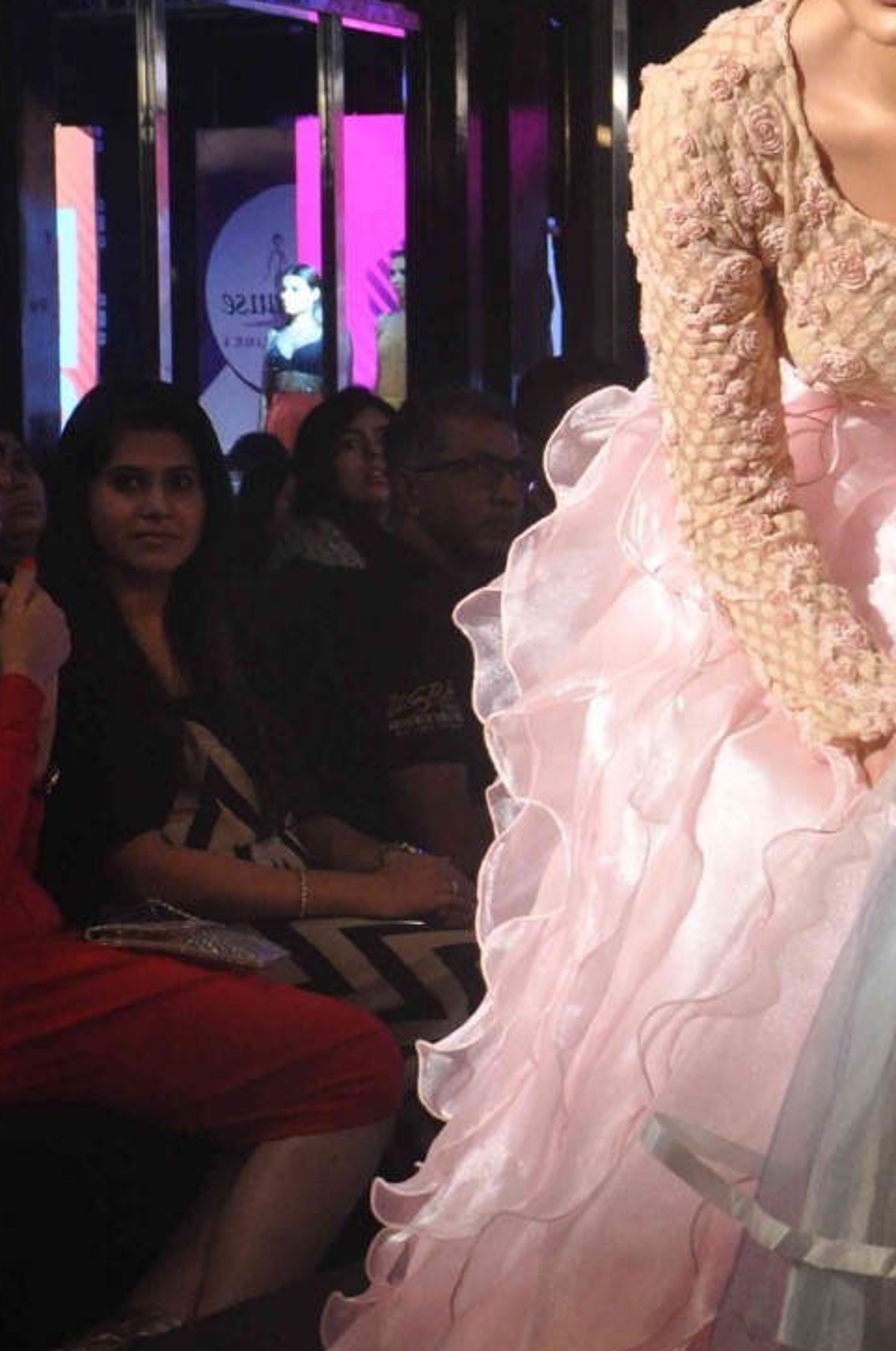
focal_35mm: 106
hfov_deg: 12.7
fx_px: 3970
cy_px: 693
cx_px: 889
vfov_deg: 19.3
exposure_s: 1/125
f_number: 9
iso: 1250
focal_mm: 34
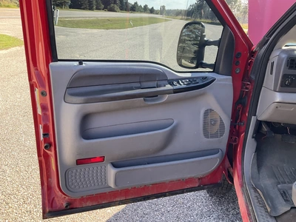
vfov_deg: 48.2
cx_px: 148
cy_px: 111
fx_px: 248
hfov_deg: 61.7
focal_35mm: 29
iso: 25
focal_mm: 3
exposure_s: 1/135
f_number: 1.8
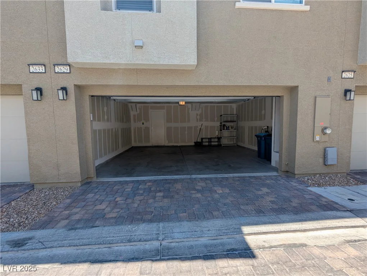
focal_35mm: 16
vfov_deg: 78.2
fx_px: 170
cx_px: 184
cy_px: 138
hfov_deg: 94.4
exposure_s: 1/912
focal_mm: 2.35
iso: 37
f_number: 2.2
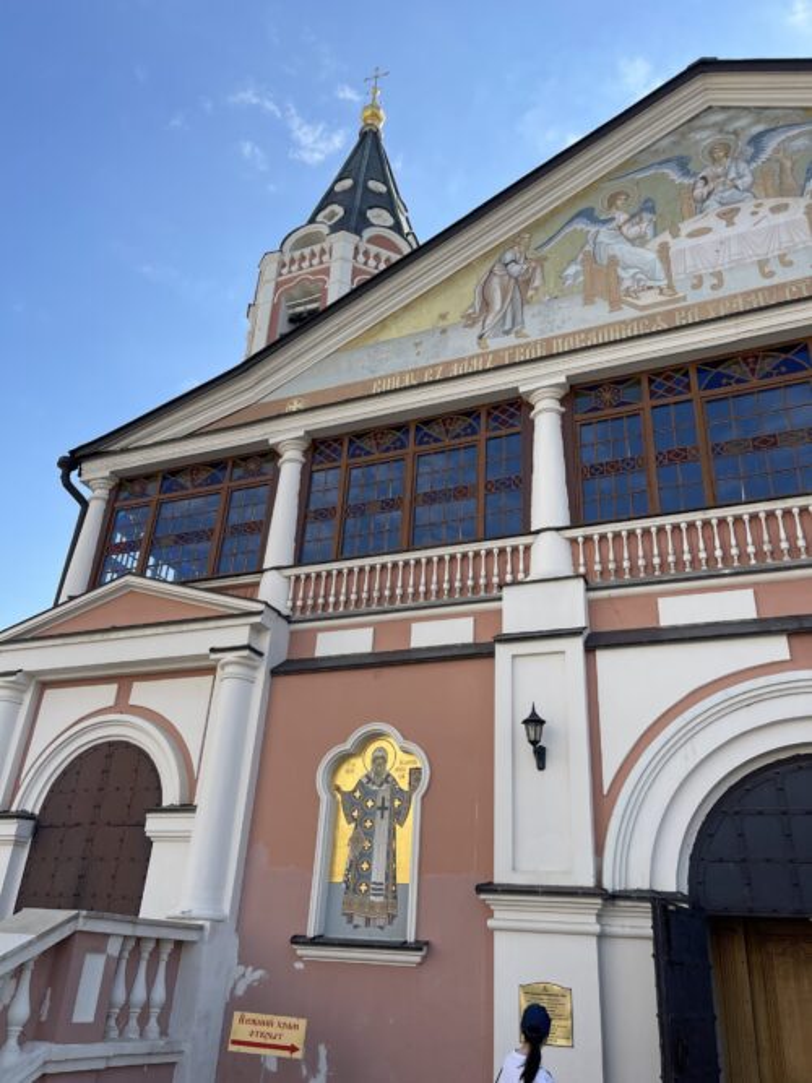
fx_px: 782
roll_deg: -4.1
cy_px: 542
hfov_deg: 54.9
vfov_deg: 69.4
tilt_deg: +26.3
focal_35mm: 25
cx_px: 406
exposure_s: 1/2387
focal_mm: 5.1
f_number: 1.6
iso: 32
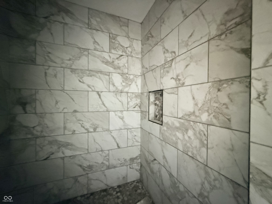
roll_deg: -1.3
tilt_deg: +1.9
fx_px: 110
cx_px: 136
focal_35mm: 14
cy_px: 102
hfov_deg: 102.1
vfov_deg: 85.7
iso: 1600
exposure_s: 1/31
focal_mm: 2.22
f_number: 2.2
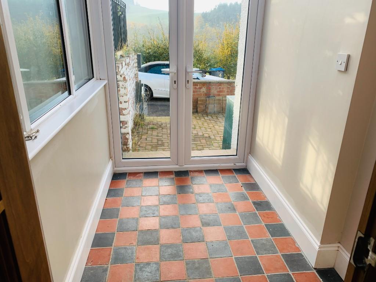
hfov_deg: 67.3
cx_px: 188
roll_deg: -0.5
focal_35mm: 26
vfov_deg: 53.1
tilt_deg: -22.2
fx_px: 282
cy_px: 141
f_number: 1.8
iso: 25
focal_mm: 4.25
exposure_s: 1/125
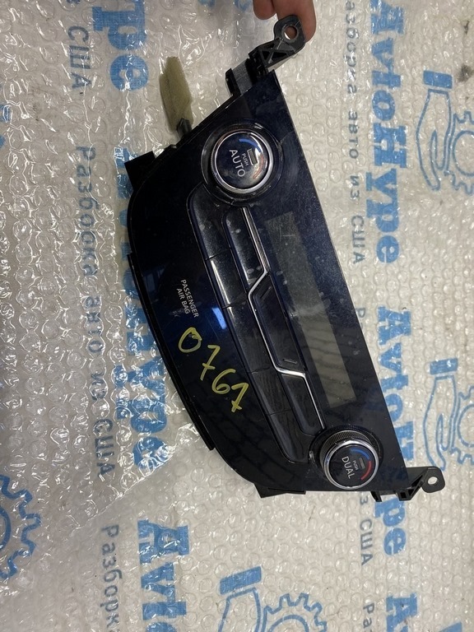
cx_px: 237
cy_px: 316
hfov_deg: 53.1
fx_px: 475
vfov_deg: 67.3
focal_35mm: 26
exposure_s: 1/100
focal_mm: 4.25
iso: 64
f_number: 1.8
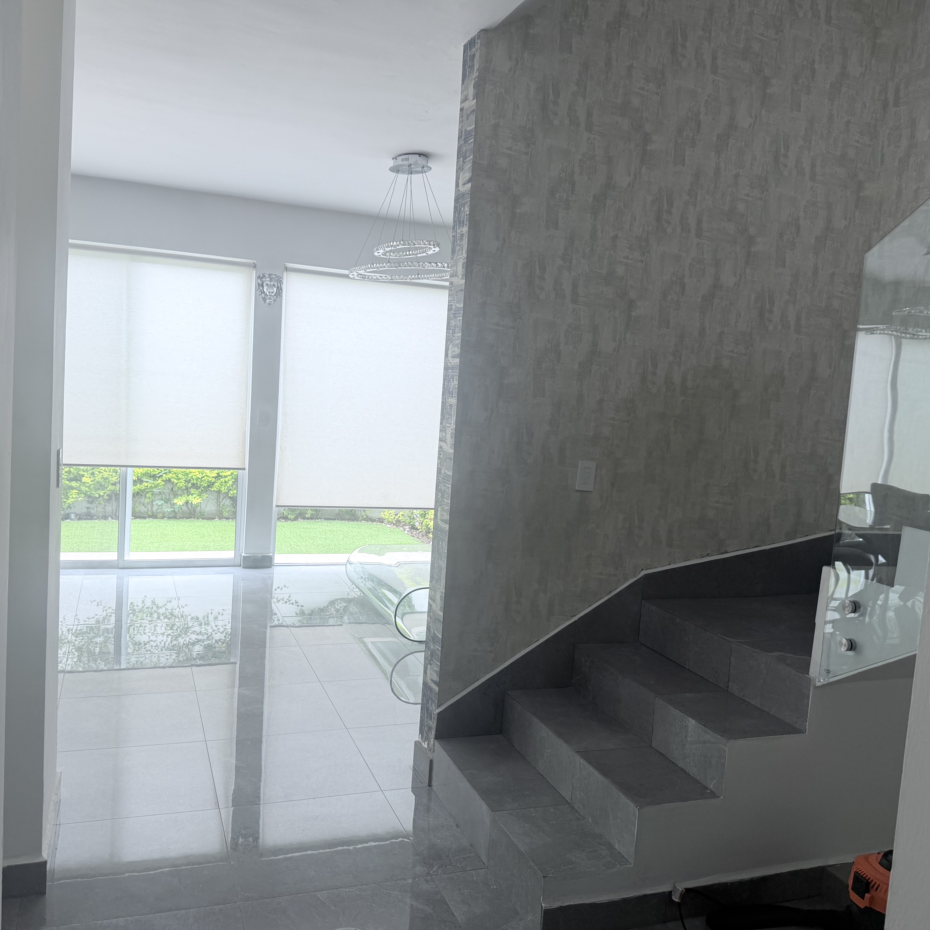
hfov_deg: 55.6
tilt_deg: -5.4
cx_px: 454
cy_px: 464
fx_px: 881
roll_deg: -3.4
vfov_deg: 55.6
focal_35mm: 29
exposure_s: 1/148
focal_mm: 6.76
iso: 50
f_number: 1.78
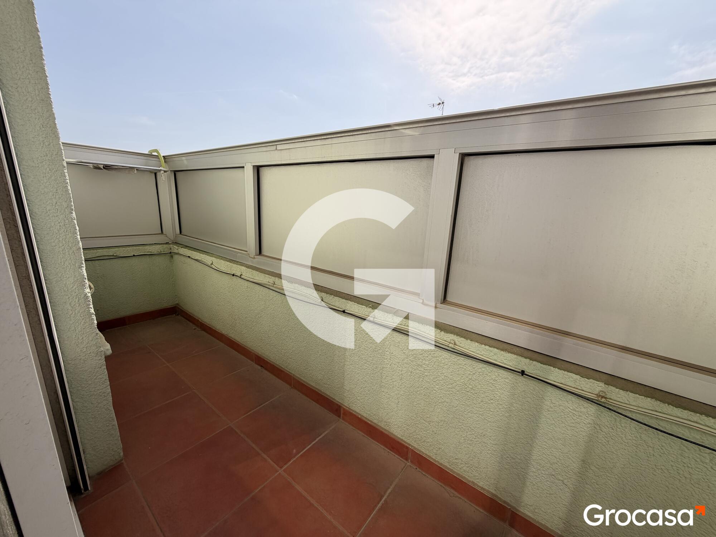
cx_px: 358
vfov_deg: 85.7
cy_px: 268
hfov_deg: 102.1
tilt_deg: -14.2
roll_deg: -1.9
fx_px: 290
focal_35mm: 14
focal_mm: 2.22
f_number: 2.2
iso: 25
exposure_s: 1/1656
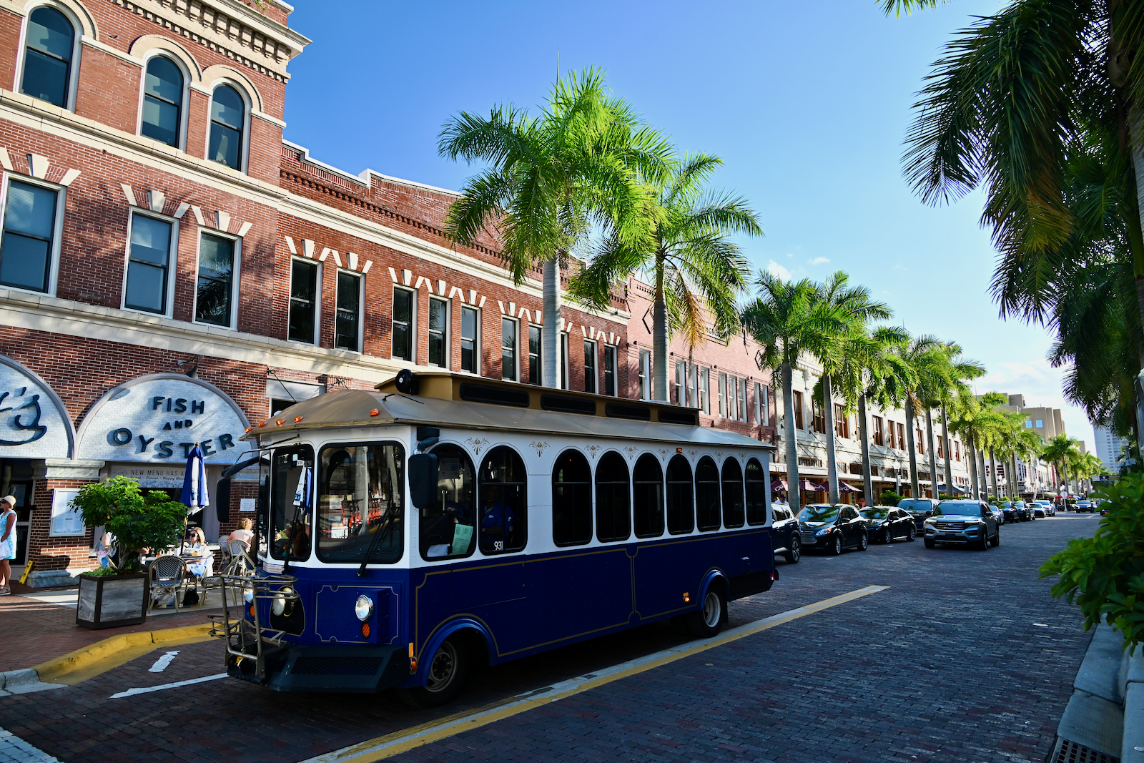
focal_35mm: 24
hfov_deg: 73.7
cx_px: 572
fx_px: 763
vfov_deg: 53.1
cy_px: 382
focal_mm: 24
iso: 200
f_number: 5.6
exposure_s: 1/250
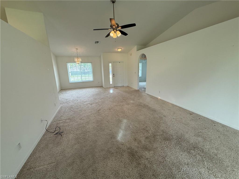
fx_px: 97
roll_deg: +1.1
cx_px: 120
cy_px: 90
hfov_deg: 102.1
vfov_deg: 85.7
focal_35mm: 14
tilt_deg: -12.2
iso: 80
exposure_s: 1/120
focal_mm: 2.22
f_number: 2.2
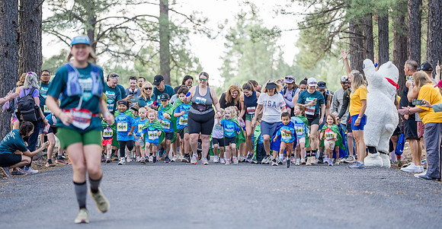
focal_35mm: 196
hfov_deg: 11.2
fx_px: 2253
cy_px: 124
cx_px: 209
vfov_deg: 5.8
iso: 1250
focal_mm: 155.6
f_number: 2.8
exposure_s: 1/640
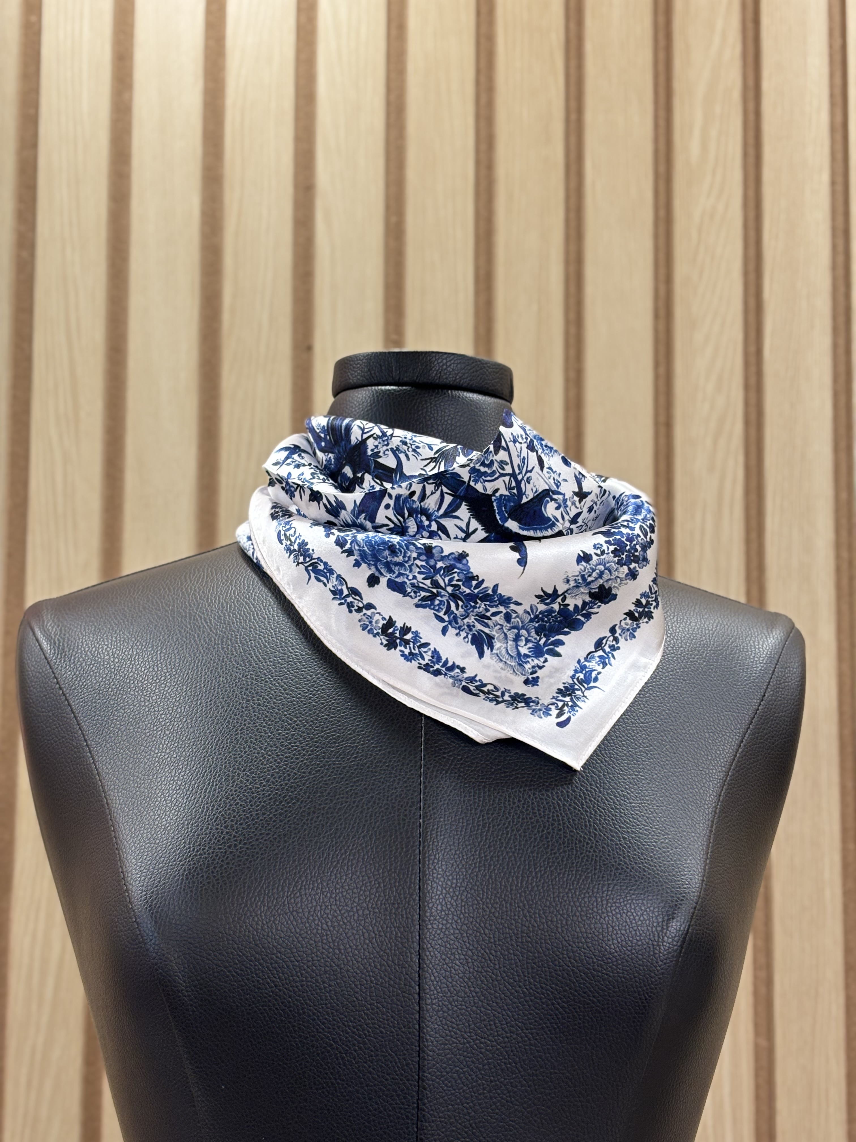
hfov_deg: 28.0
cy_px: 571
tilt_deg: +6.7
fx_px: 1715
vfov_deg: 36.8
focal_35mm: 52
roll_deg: -0.5
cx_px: 428
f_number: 1.6
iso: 64
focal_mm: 5.96
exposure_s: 1/60
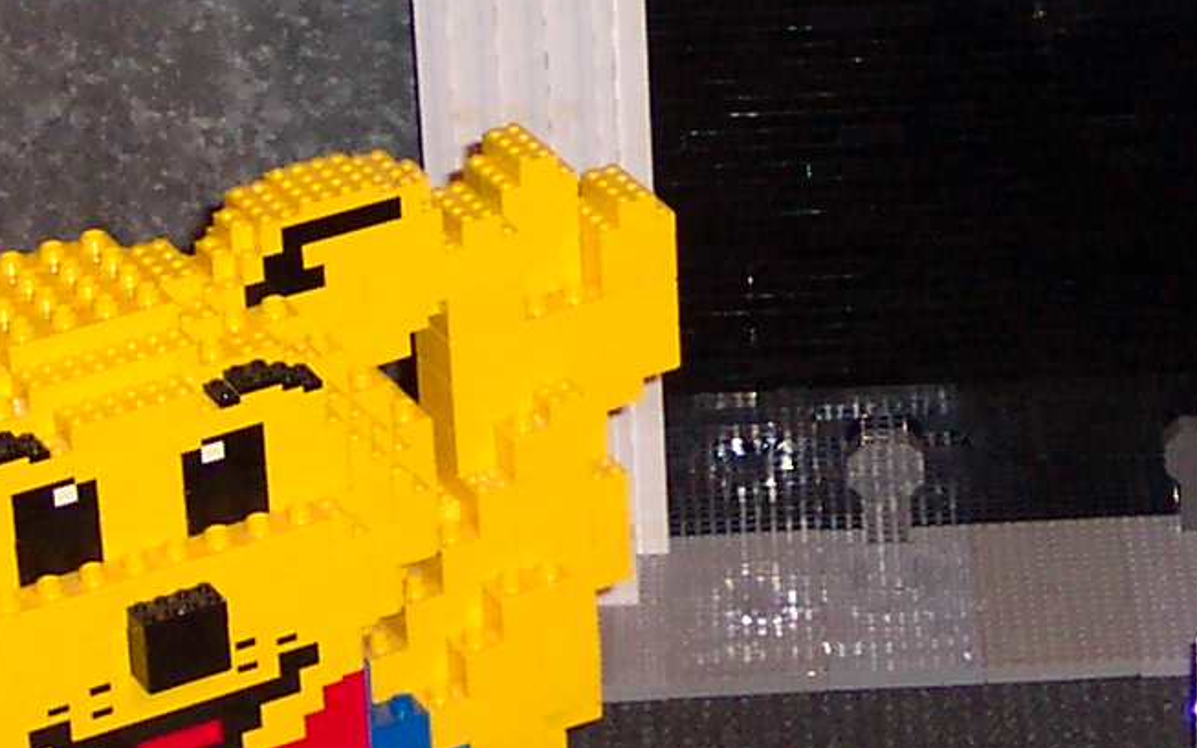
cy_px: 99
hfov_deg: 12.0
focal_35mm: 172
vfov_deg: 7.6
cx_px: 1325
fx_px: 5611
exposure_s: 1/45
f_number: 3.4
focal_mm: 10.7
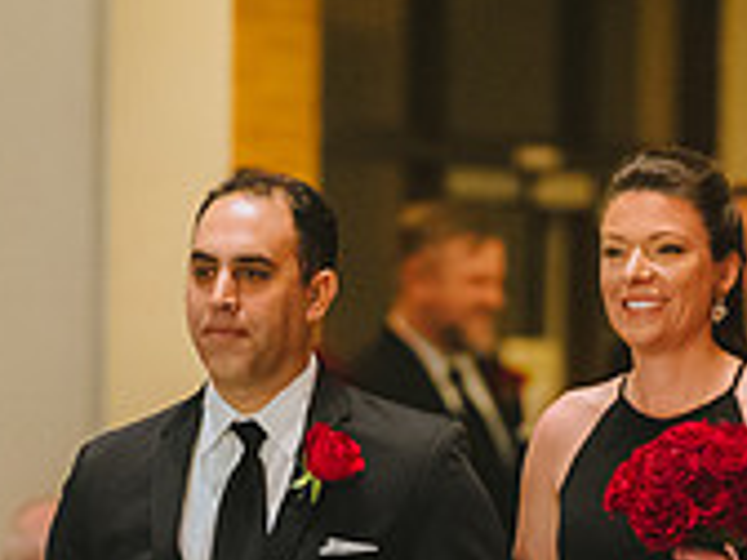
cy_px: 820
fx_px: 14372
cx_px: 298
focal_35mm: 666
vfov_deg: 2.2
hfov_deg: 3.0
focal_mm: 200
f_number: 2.8
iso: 6400
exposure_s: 1/125
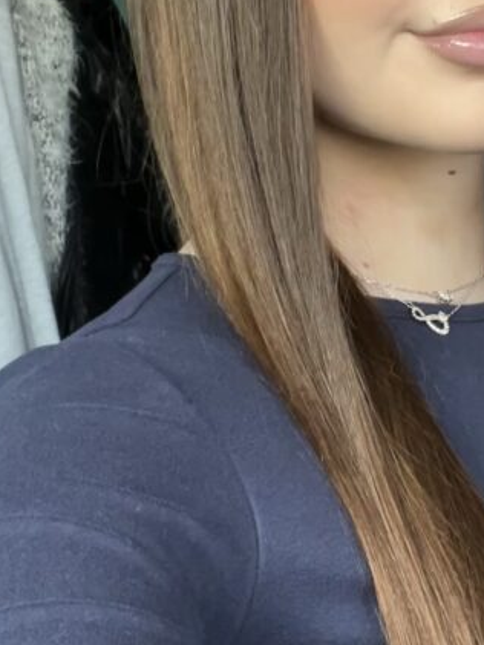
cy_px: 228
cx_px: 401
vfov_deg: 26.6
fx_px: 1360
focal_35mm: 73
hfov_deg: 19.9
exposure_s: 1/100
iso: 100
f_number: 2.2
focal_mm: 2.71
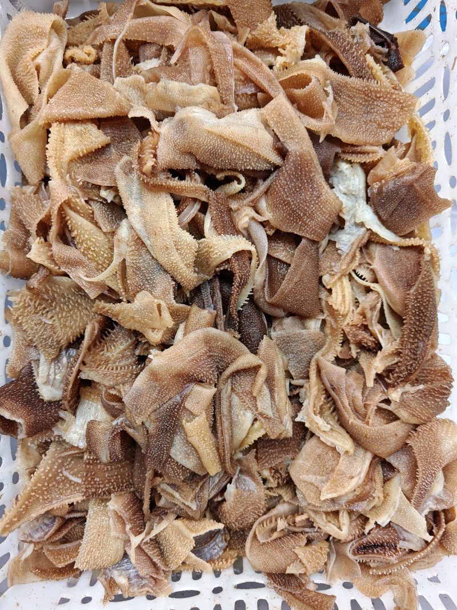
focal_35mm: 24
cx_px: 228
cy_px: 305
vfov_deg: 71.6
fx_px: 423
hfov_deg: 56.8
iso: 50
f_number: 1.9
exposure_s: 1/160
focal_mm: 6.67
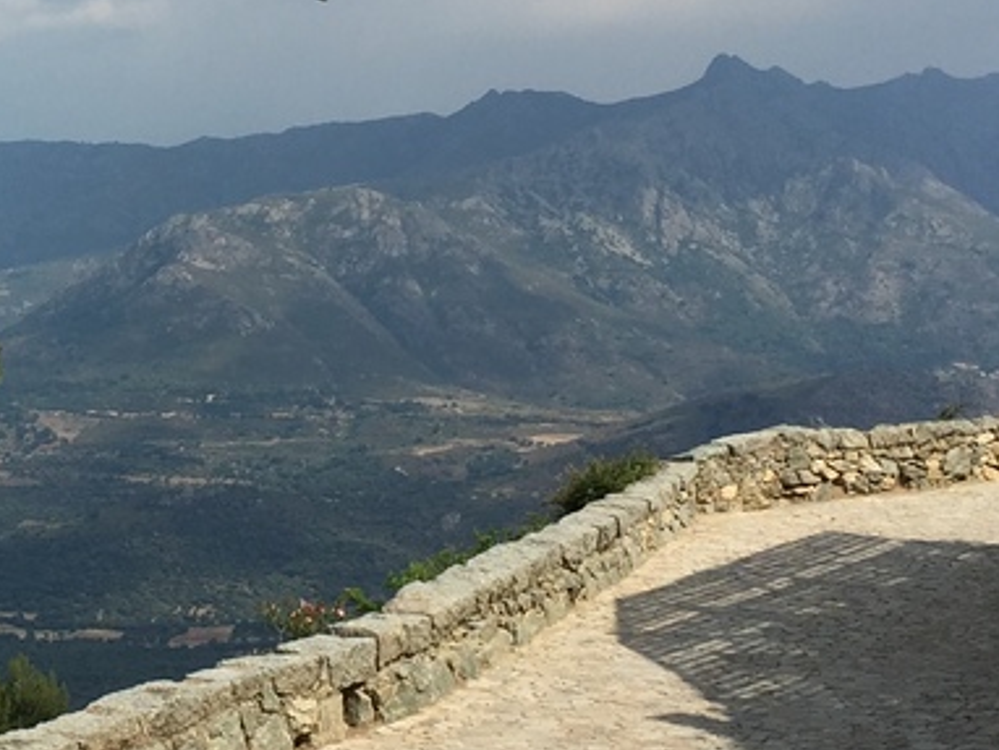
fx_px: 2628
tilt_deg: +3.9
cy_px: 157
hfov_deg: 20.7
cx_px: -37
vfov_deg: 16.1
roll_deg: -2.0
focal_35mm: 91
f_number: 2.2
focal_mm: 4.15
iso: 32
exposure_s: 1/3049
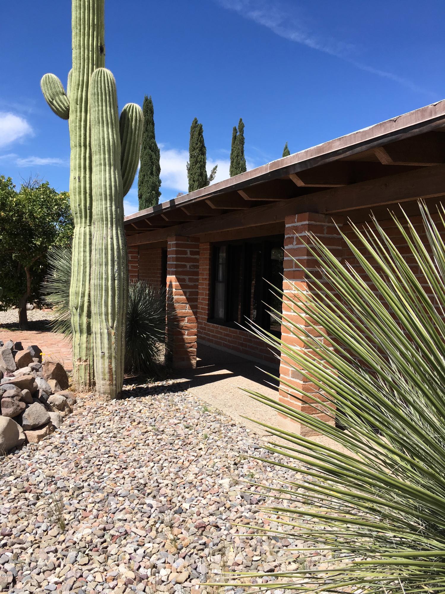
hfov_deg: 48.2
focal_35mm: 29
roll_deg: -1.9
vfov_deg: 61.7
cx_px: 222
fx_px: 497
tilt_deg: -3.6
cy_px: 297
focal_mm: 4.15
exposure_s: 1/1672
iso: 25
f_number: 2.2
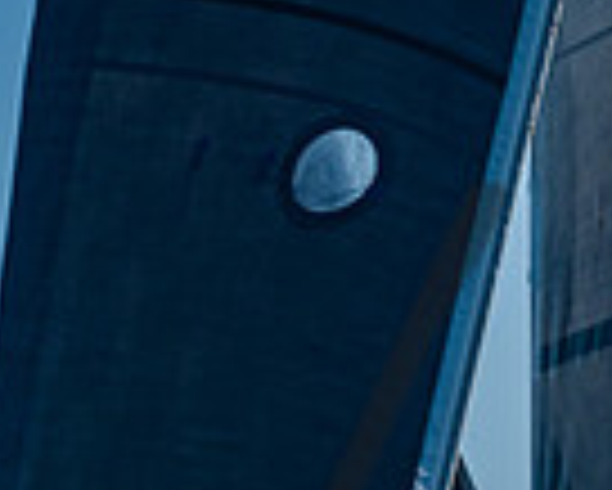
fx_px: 11311
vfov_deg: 2.5
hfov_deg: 3.1
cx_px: 1156
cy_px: 906
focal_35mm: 624
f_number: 6.3
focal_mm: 140
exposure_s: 1/1000
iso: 160
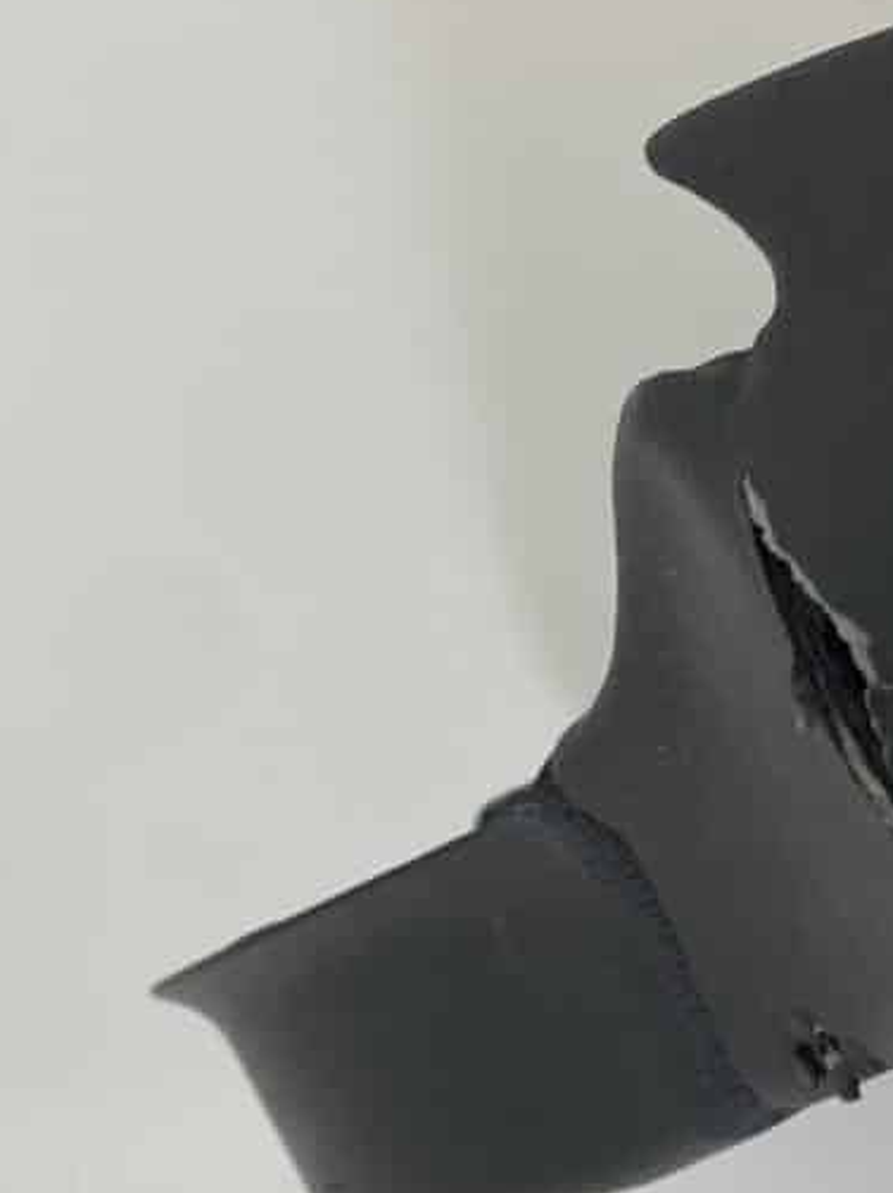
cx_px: 976
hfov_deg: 18.6
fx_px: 2616
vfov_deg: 25.5
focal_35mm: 76
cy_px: 379
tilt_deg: -69.6
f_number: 1.8
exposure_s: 1/100
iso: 100
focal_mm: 4.25
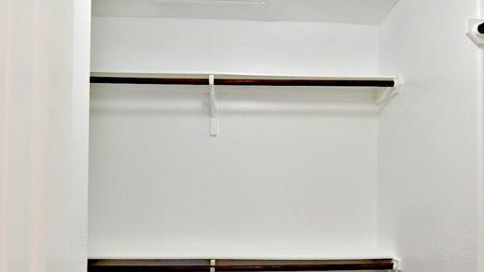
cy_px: 185
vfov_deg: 39.6
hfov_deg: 66.0
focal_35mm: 29
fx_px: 372
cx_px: 253
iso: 640
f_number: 4
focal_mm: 14
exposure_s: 1/60
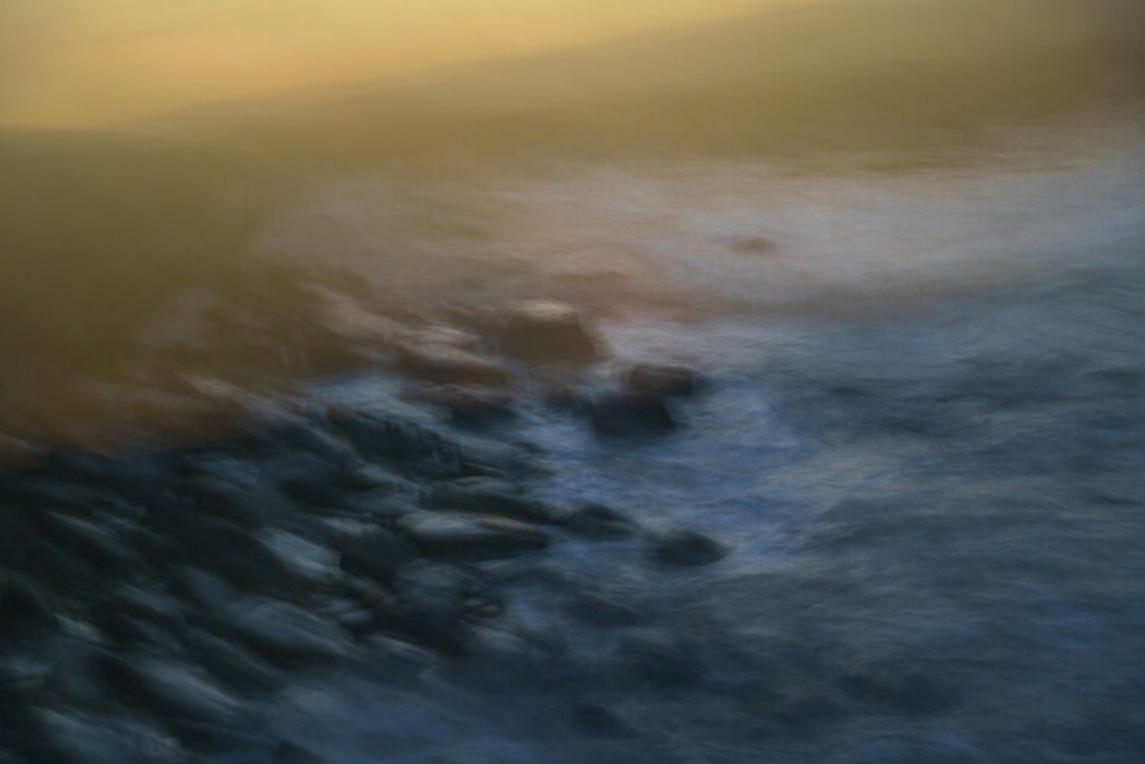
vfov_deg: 13.7
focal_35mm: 100
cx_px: 572
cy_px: 382
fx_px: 3180
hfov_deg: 20.4
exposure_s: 2
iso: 400
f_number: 13
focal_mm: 100
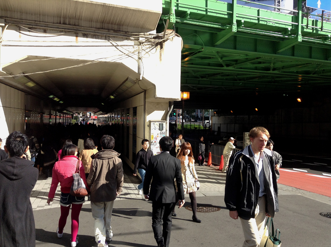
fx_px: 315
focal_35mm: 33
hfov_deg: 55.4
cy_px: 124
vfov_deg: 42.8
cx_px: 166
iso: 32
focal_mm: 3.3
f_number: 2.4
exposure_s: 1/399
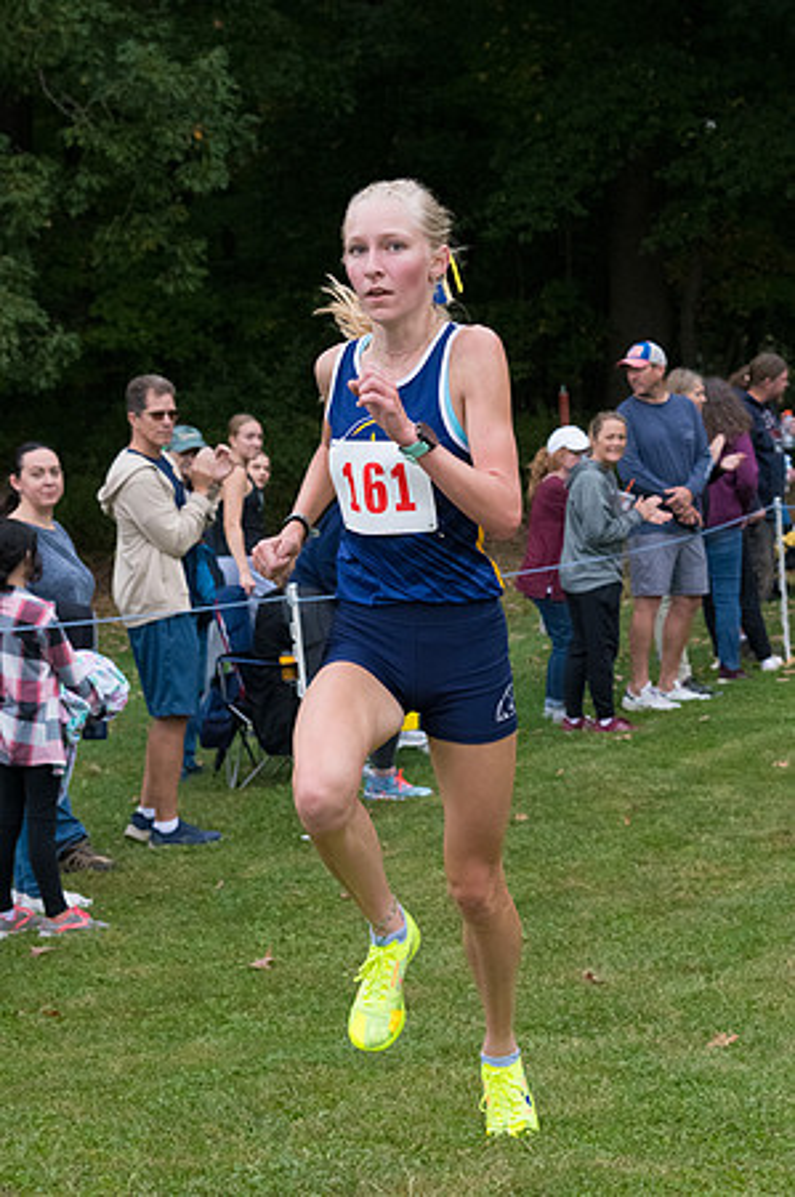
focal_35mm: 87
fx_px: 2888
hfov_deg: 15.7
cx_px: 398
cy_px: 598
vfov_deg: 23.4
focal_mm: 58
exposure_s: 1/1600
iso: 3200
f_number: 5.6
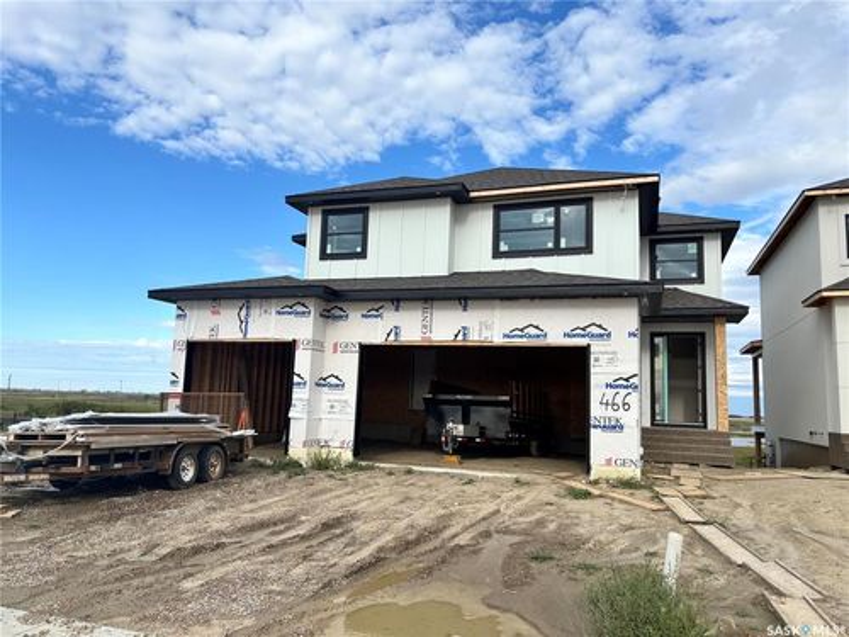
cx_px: 424
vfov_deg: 53.1
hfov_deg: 67.3
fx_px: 638
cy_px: 318
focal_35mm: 26
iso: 50
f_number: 1.6
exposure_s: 1/2778
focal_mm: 5.96
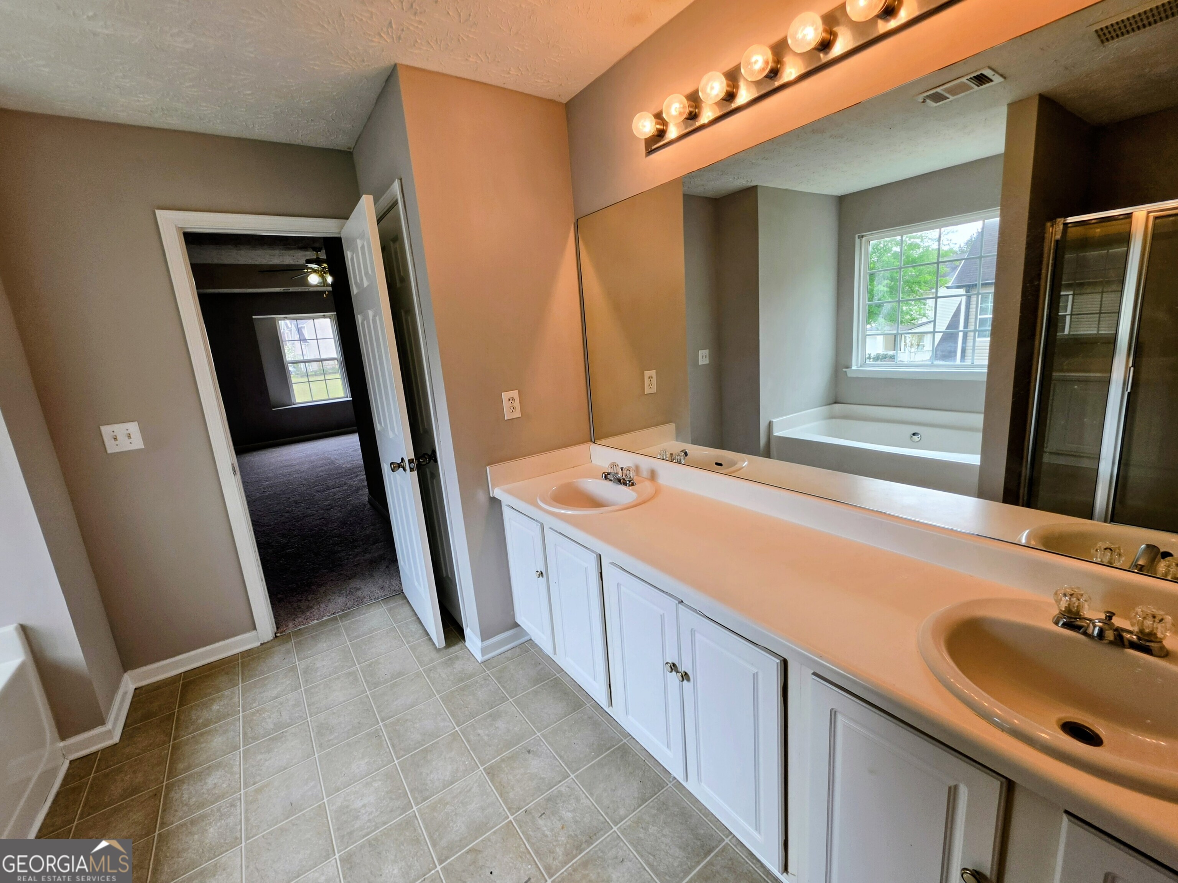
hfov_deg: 106.2
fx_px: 442
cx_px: 589
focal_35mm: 13
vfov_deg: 89.9
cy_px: 442
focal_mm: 2.2
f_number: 1.9
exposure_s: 1/120
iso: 32
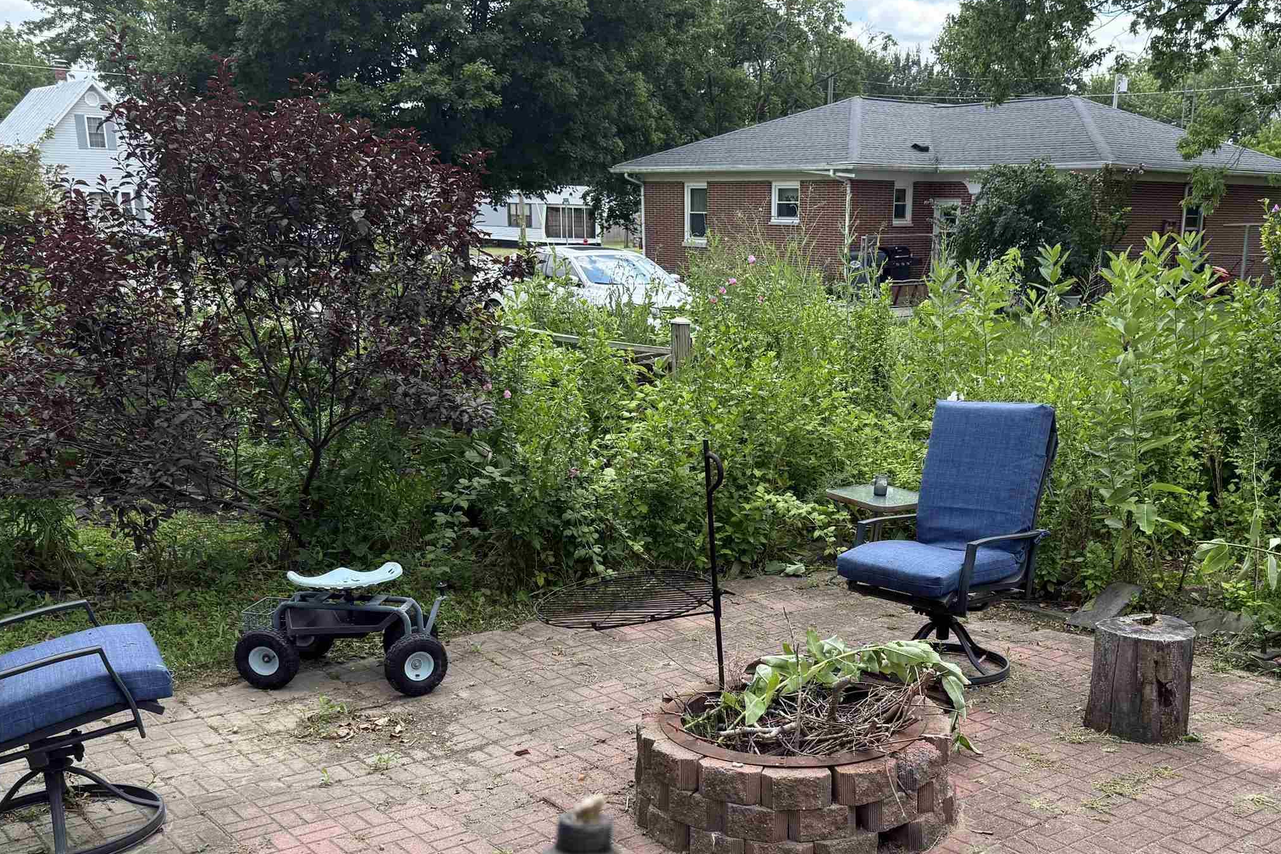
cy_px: 631
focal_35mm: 38
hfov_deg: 50.5
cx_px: 746
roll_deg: -1.1
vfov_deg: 34.4
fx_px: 1352
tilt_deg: -16.0
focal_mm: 6.76
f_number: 1.78
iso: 100
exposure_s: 1/1653
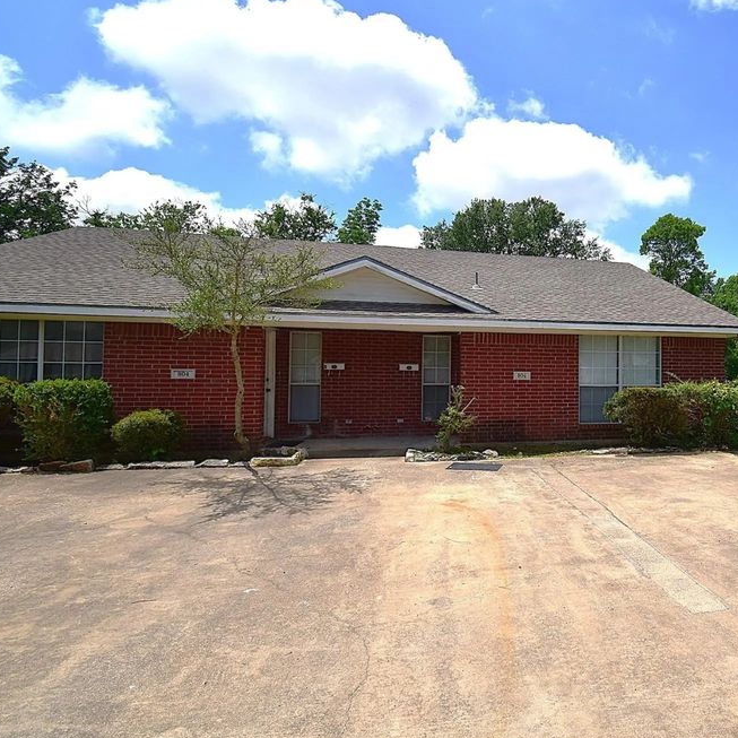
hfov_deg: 70.4
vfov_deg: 74.8
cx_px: 544
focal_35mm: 20
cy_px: 359
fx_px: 482
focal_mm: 10
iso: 220
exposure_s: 1/500
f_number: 11
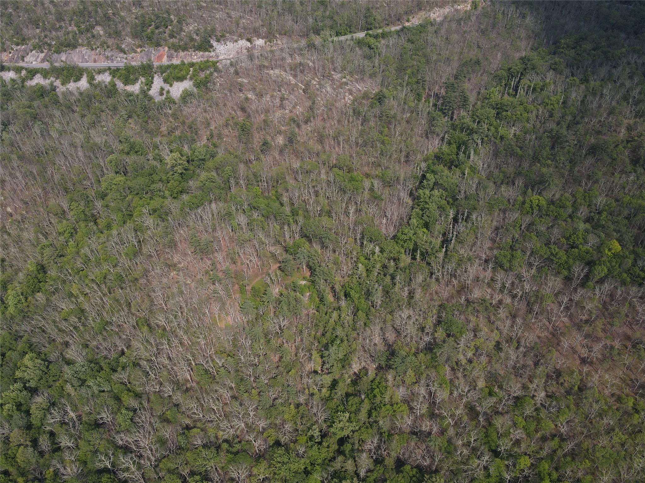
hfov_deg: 71.6
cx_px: 322
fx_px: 447
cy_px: 242
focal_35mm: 24
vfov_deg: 56.8
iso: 100
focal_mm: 4.5
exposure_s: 1/640
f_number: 2.8
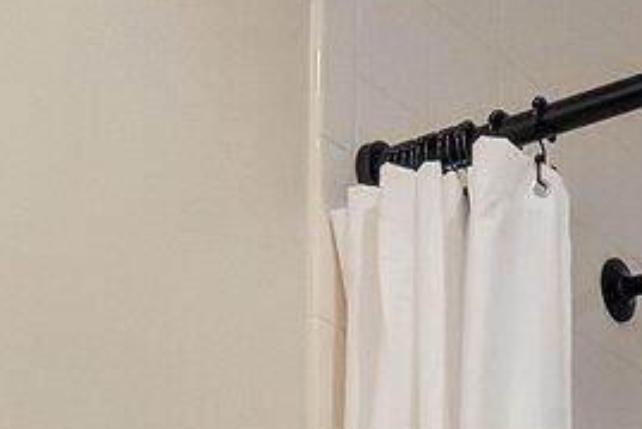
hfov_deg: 17.9
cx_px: 449
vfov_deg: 9.7
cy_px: 1214
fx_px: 2035
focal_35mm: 114
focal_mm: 10
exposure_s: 1/20
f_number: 8
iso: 1100
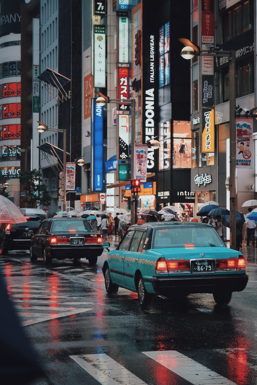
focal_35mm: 83
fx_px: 889
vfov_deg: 24.5
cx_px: 128
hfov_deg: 16.5
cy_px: 192
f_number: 4.5
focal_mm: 55
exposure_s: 1/125
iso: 800
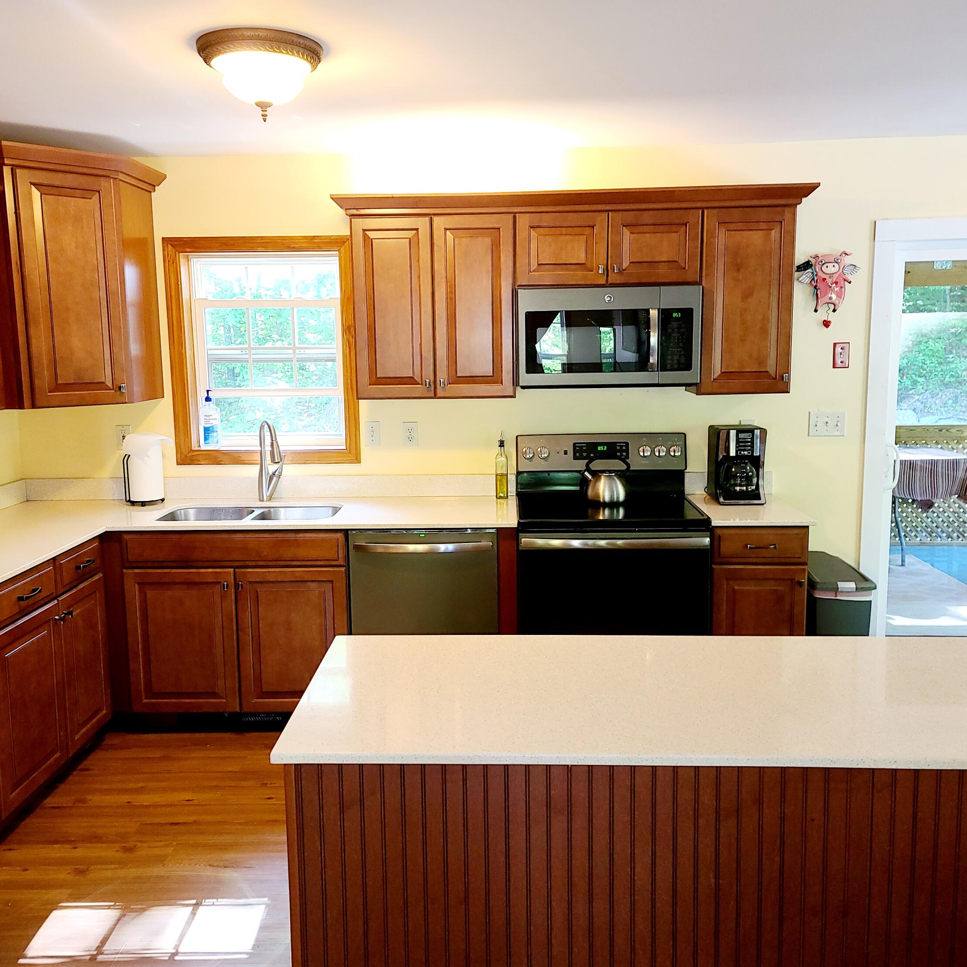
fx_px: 948
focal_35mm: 30
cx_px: 470
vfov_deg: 54.0
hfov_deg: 54.0
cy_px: 479
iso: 125
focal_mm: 7
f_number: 1.8
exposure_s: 1/24
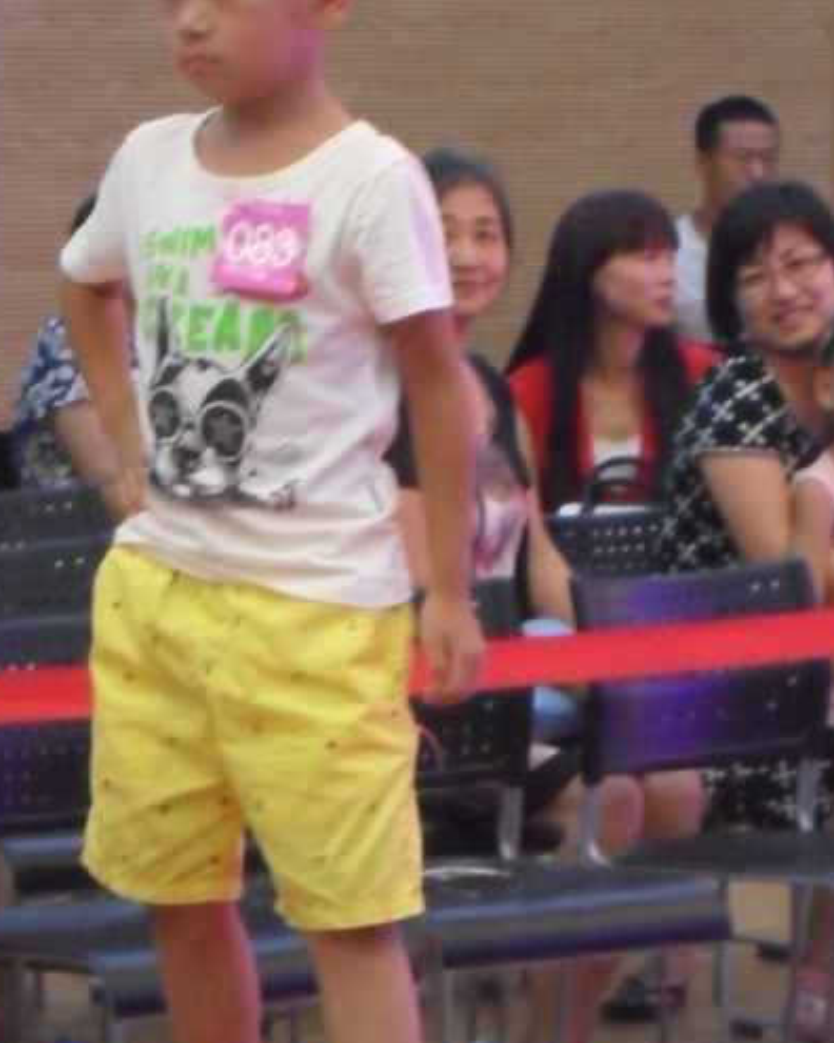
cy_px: 434
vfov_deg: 8.9
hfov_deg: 7.1
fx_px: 6726
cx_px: 442
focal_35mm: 218
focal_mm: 19.6
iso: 640
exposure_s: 1/20
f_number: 5
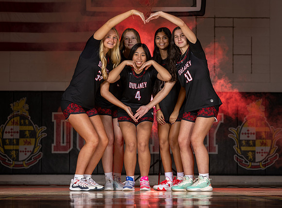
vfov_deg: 11.8
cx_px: 146
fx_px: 1008
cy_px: 104
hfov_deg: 15.9
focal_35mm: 124
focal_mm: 93
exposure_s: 1/125
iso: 80
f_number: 6.3
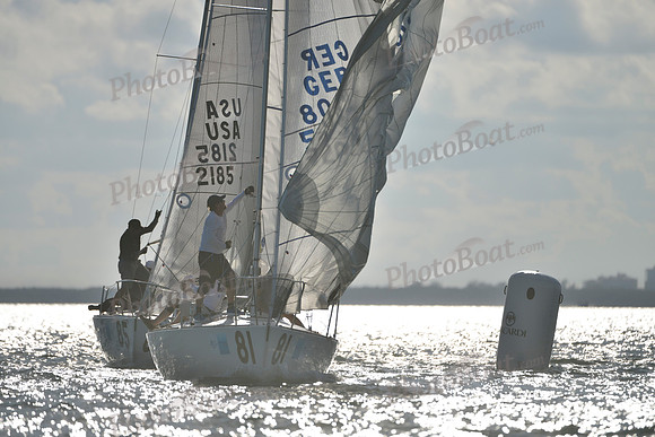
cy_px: 218
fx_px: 7279
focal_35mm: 400
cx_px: 328
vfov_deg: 3.4
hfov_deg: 5.2
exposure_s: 1/6400
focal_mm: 400
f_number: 4
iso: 200
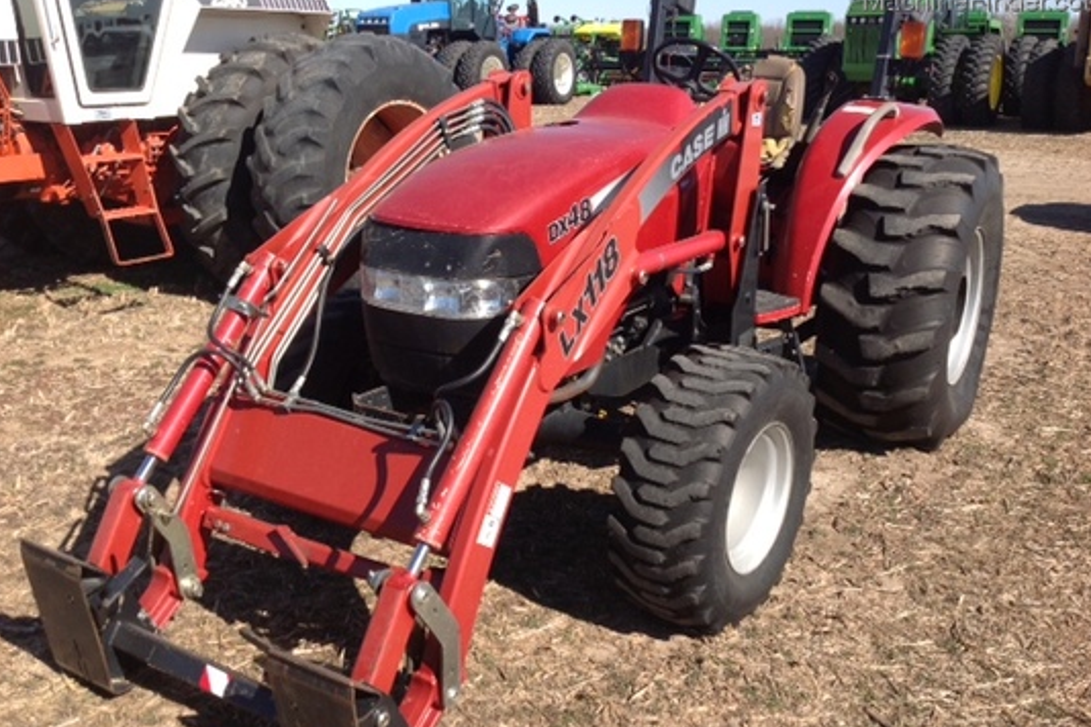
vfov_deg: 35.9
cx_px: 550
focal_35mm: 37
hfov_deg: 51.9
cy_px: 386
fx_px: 1121
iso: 50
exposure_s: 1/1209
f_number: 2.4
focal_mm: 4.28
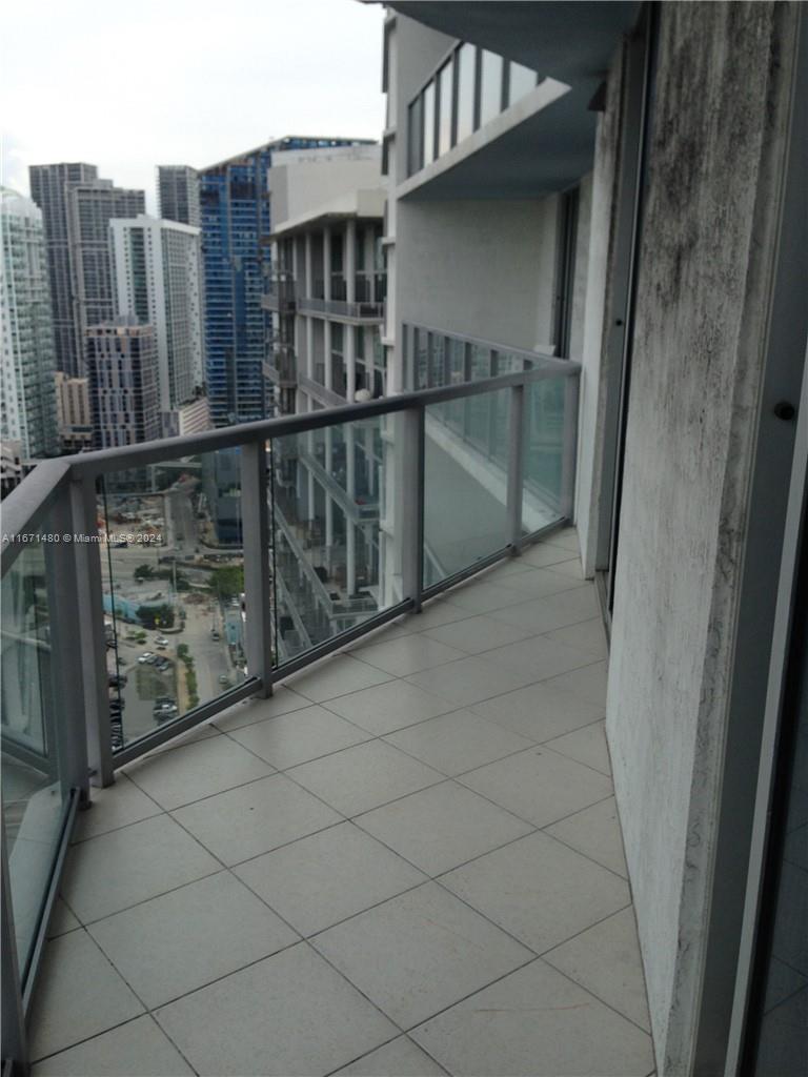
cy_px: 538
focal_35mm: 33
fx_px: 1027
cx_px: 404
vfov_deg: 55.4
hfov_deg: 42.9
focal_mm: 4.12
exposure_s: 1/1323
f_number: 2.4
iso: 50
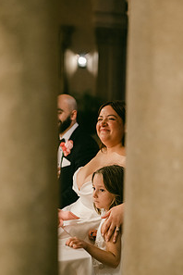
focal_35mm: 53
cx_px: 96
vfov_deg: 37.5
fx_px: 404
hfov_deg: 25.5
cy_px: 153
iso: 1000
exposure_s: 1/100
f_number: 1.4
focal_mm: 35
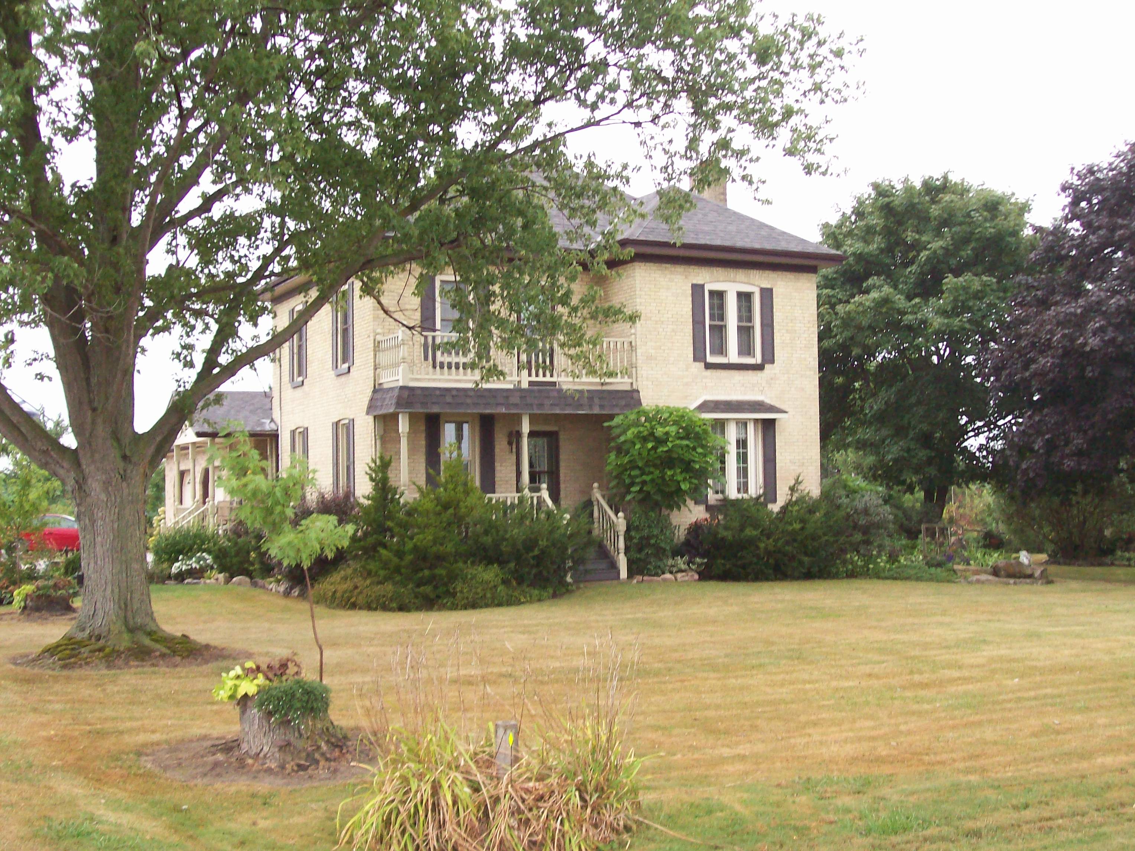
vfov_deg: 32.2
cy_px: 426
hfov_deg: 42.1
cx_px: 568
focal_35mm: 45
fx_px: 1475
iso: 200
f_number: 3
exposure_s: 1/147
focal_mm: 7.6
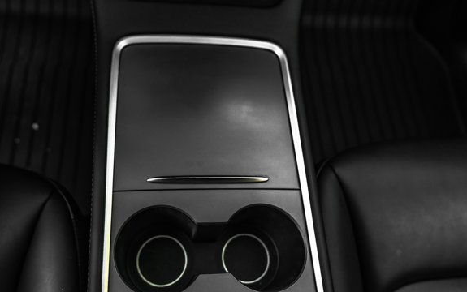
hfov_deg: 58.0
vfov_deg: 38.4
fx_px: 420
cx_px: 210
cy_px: 147
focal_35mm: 33
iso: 1000
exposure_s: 1/400
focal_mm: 24
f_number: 2.8
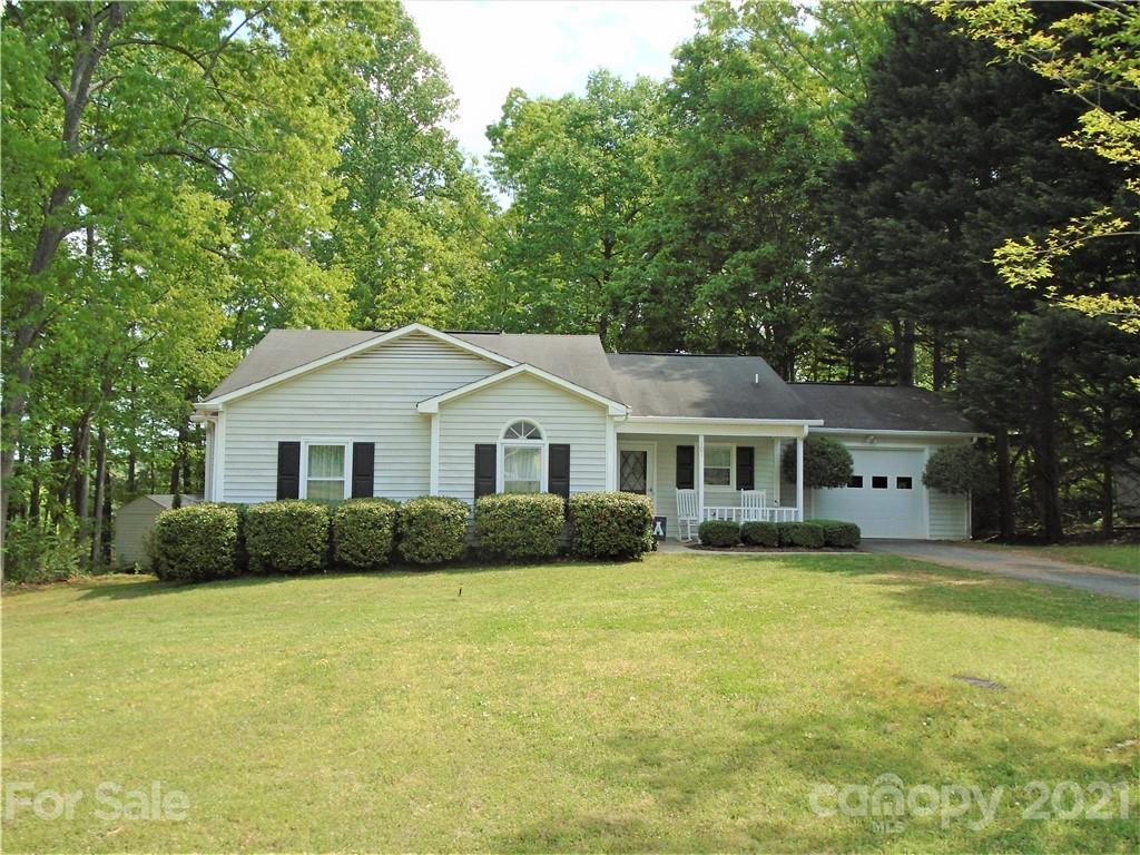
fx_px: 1021
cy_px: 428
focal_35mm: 31
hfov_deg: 58.4
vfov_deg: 45.4
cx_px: 570
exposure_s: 1/500
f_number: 3.5
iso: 100
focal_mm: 5.5
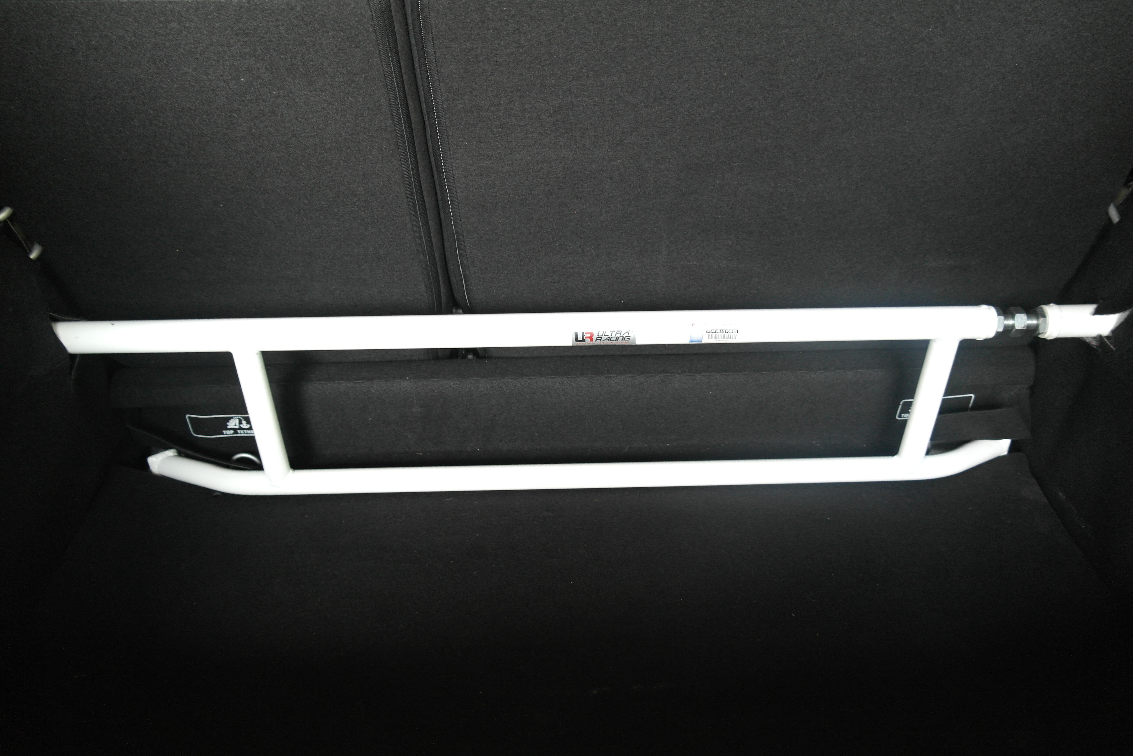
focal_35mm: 30
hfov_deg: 61.9
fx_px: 944
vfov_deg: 43.6
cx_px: 566
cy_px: 378
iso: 400
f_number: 3.5
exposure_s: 1/40
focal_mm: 20
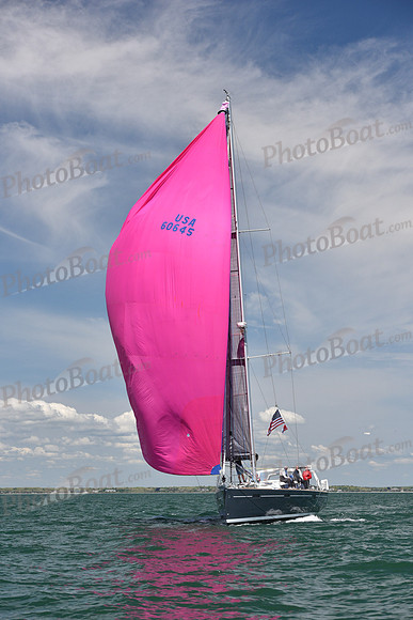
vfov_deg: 23.9
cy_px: 310
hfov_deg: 16.1
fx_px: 1462
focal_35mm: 85
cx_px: 206
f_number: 7.1
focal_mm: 85
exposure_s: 1/800
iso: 400
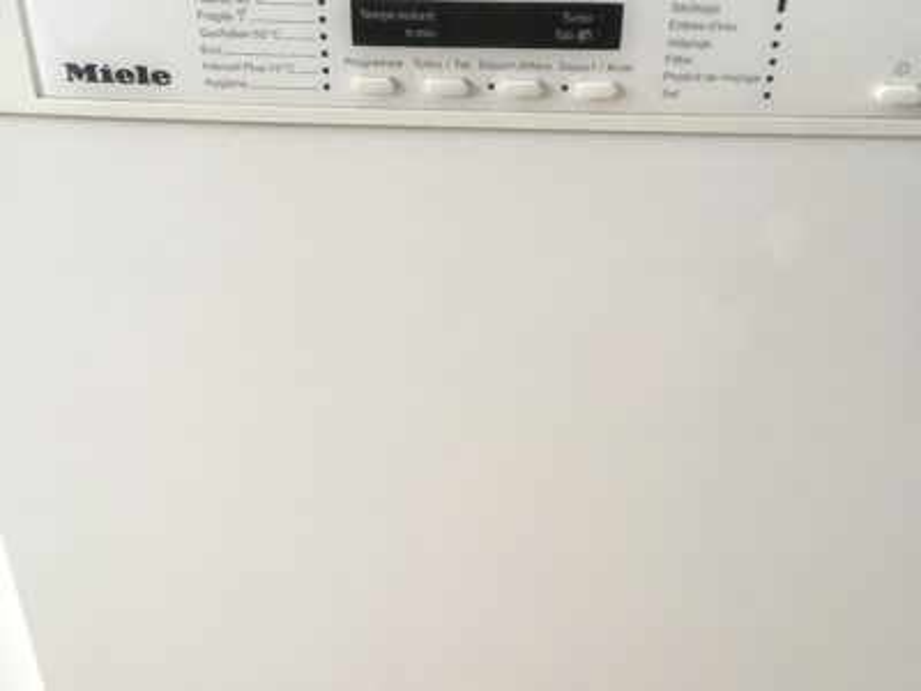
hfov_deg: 61.7
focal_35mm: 29
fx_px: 772
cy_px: 346
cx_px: 460
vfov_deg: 48.2
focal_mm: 4.15
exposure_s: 1/33
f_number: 2.2
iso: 50
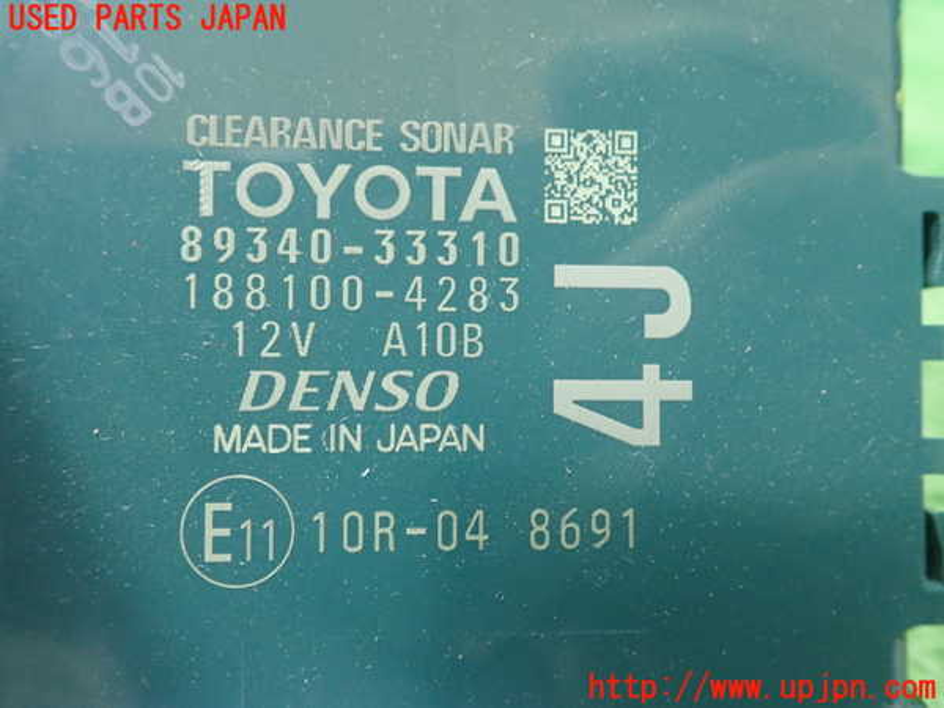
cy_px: 354
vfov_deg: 46.8
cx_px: 472
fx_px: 818
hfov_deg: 60.0
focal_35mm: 30
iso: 800
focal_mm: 5.5
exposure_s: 1/80
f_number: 2.3
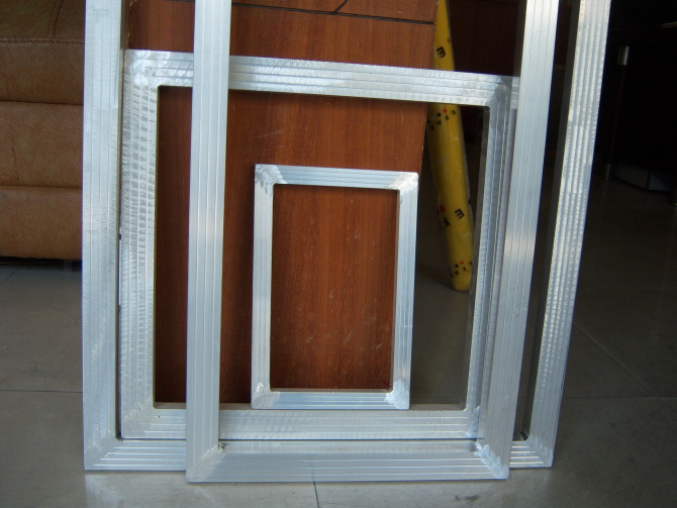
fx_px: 704
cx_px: 338
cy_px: 254
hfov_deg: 51.3
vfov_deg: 39.7
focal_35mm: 36
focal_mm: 7.5
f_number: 2.8
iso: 80
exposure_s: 1/80
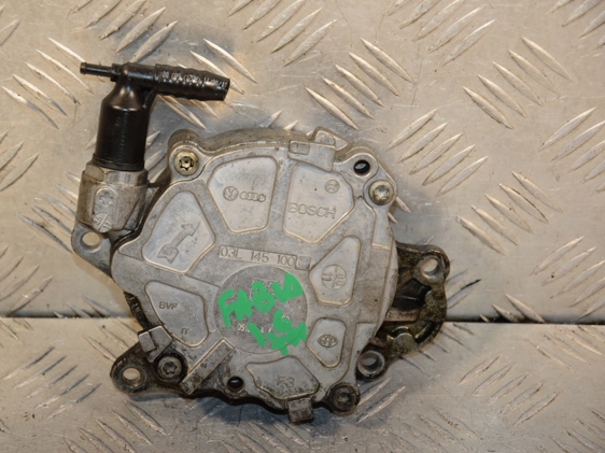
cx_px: 264
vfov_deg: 12.9
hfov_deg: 17.1
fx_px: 2009
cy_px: 226
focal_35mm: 115
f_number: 5.3
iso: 800
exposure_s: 1/200
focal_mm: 70
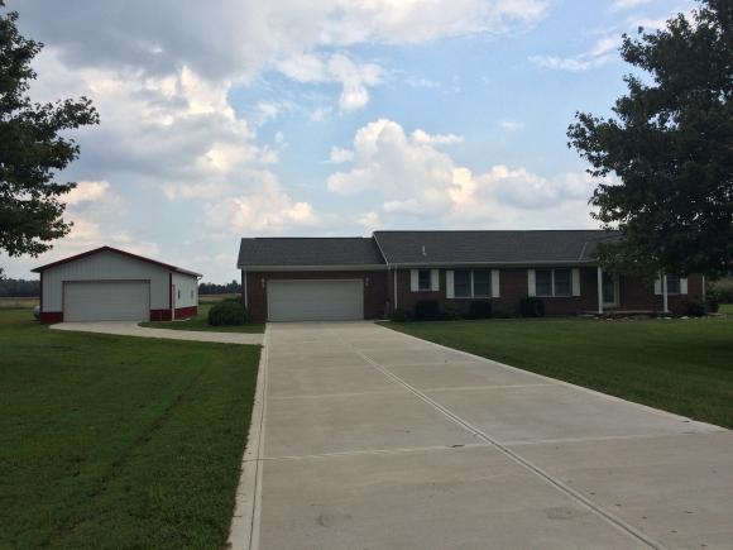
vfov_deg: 48.2
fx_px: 614
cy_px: 275
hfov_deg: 61.7
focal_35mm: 29
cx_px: 366
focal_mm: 4.15
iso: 32
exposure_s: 1/2160
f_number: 2.2
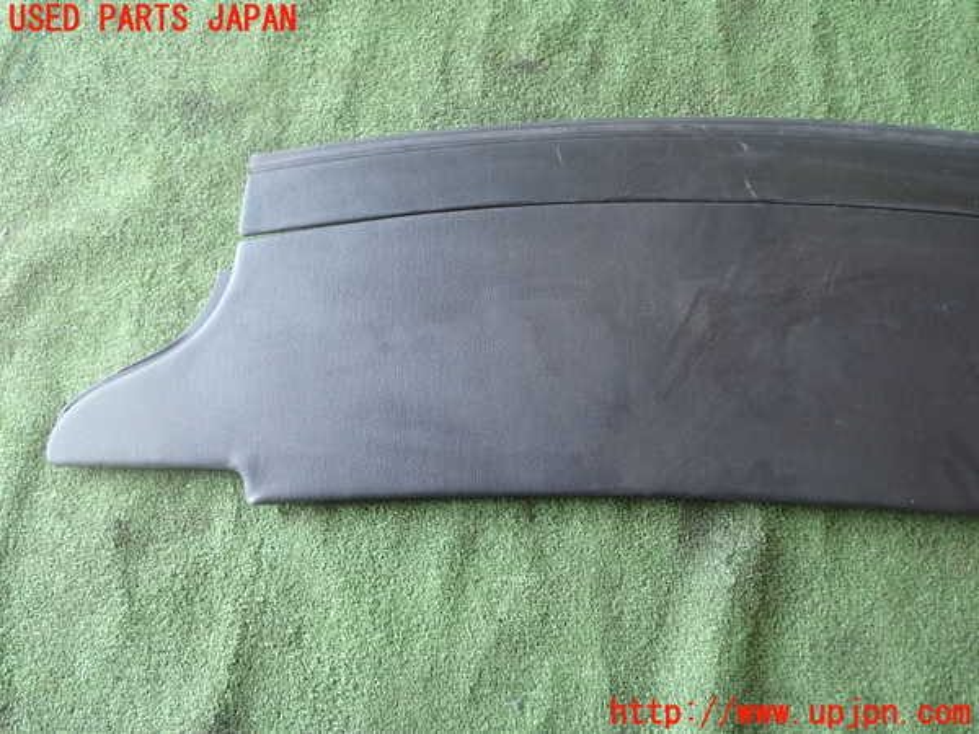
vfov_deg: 46.8
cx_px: 490
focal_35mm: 30
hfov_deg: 60.0
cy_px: 367
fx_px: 848
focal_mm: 5.4
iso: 160
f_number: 2.3
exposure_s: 1/60
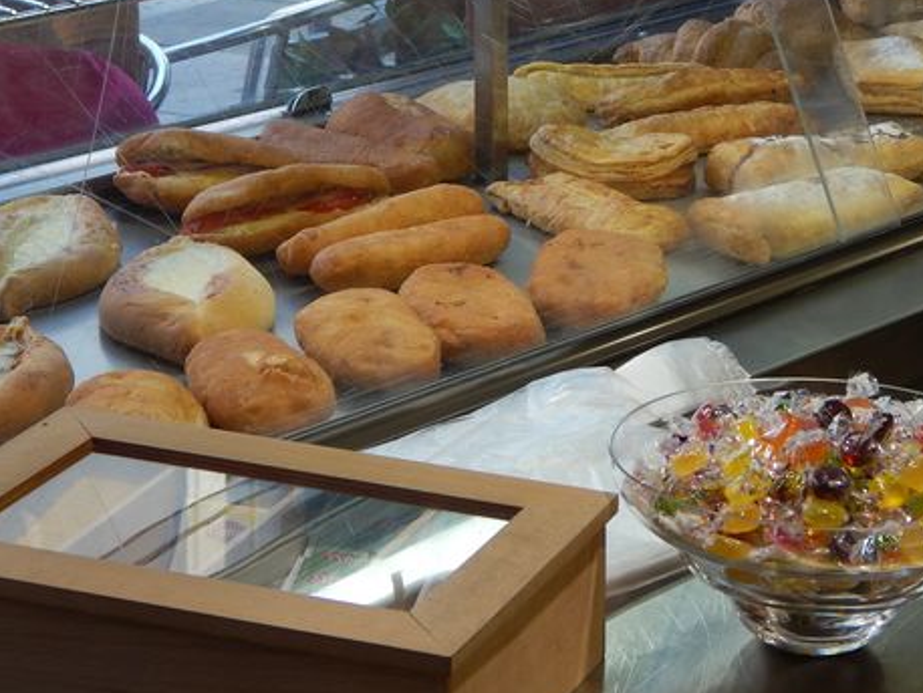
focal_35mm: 110
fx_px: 2935
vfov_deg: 13.5
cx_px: 476
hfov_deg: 17.9
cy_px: 330
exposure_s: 1/50
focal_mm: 12.3
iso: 125
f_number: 4.1
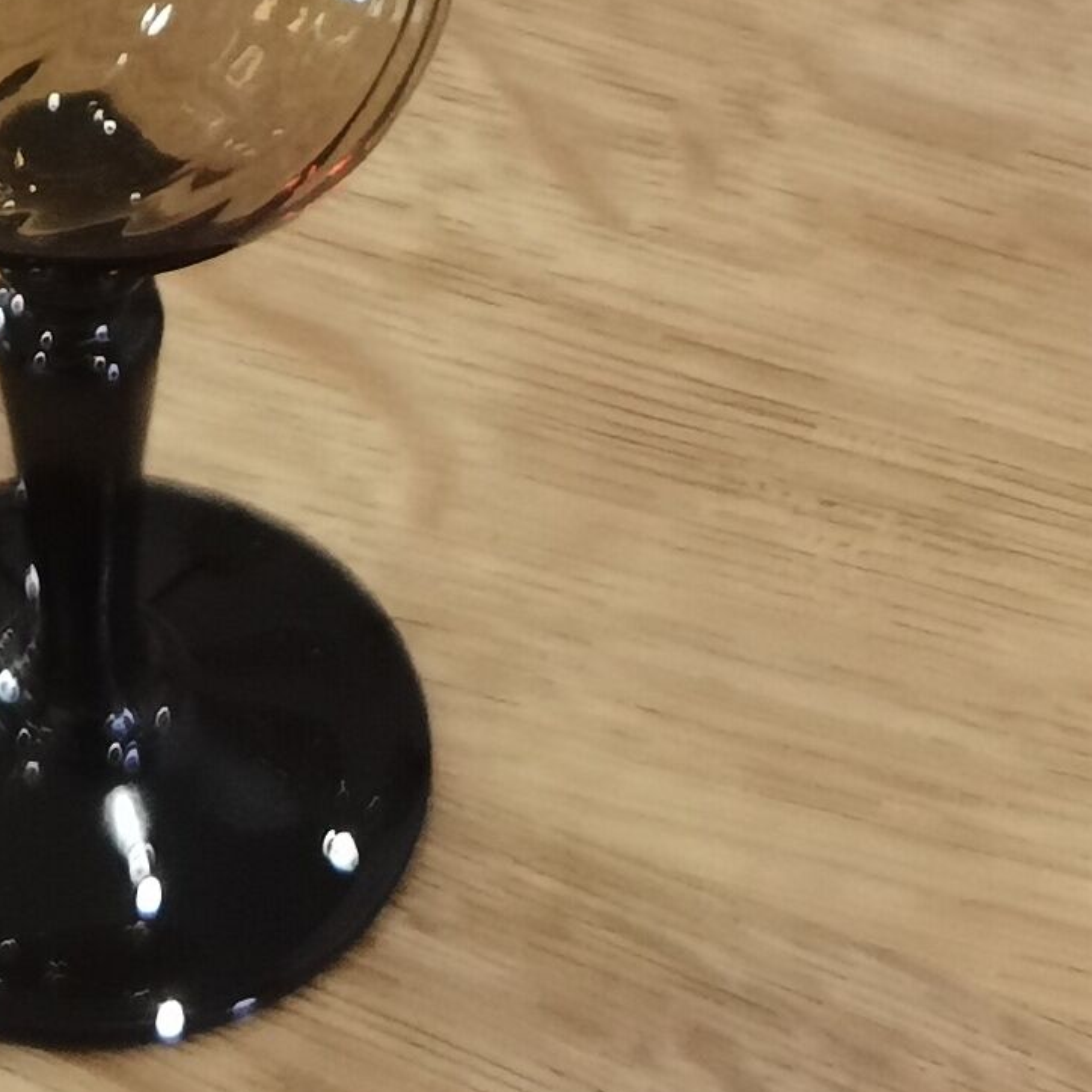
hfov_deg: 9.7
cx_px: 154
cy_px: -986
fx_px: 6424
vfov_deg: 9.2
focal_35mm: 180
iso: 125
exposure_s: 1/100
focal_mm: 6.71
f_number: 1.9
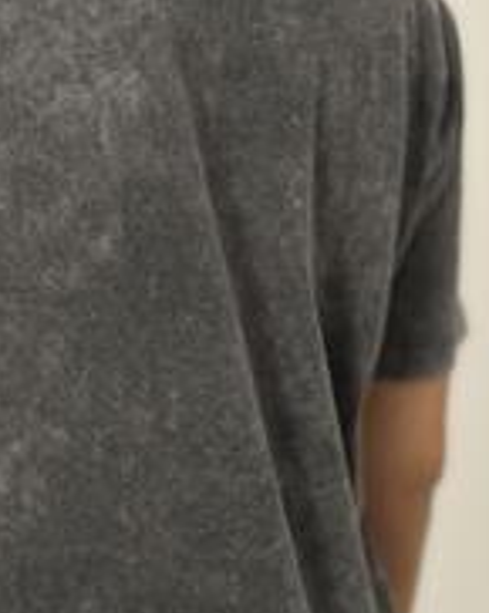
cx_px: 101
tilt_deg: -14.4
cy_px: 500
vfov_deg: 11.3
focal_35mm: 171
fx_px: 3101
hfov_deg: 9.0
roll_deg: +0.0
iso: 125
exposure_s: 1/33
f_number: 2.8
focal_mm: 9
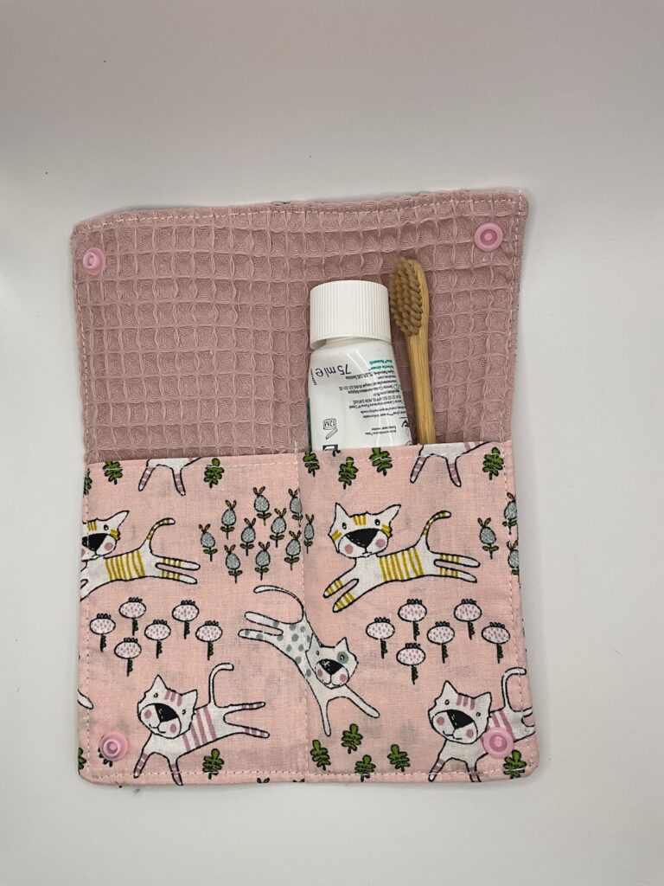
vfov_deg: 61.7
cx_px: 332
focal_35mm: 29
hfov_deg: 48.2
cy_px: 443
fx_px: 742
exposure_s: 1/331
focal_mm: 3
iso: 25
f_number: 1.8
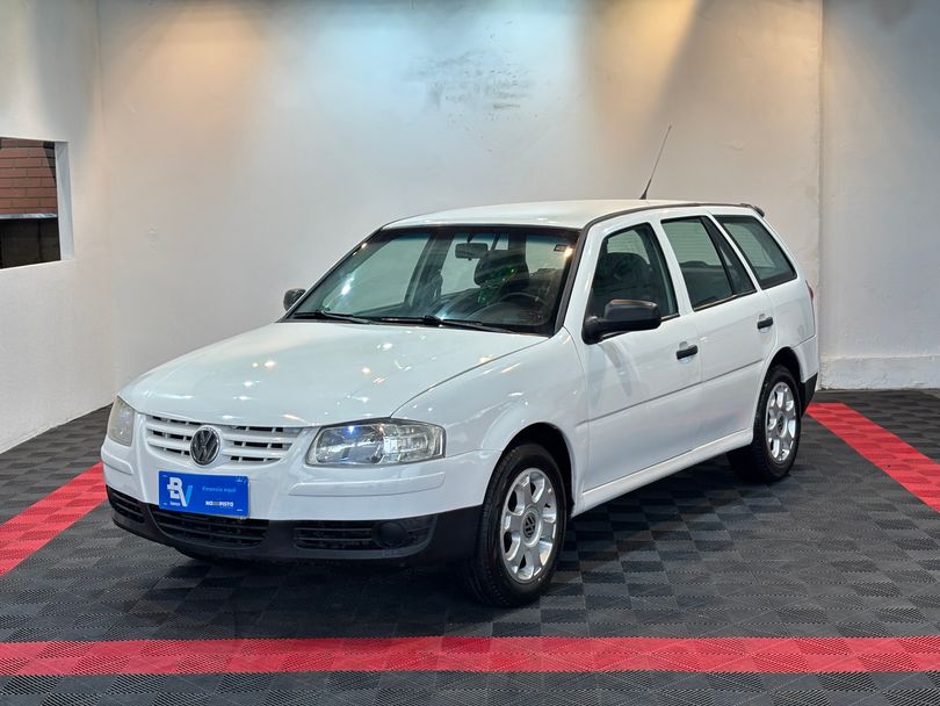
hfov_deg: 36.8
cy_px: 353
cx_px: 470
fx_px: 1412
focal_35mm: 52
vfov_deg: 28.0
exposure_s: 1/60
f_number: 1.6
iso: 50
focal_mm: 5.96
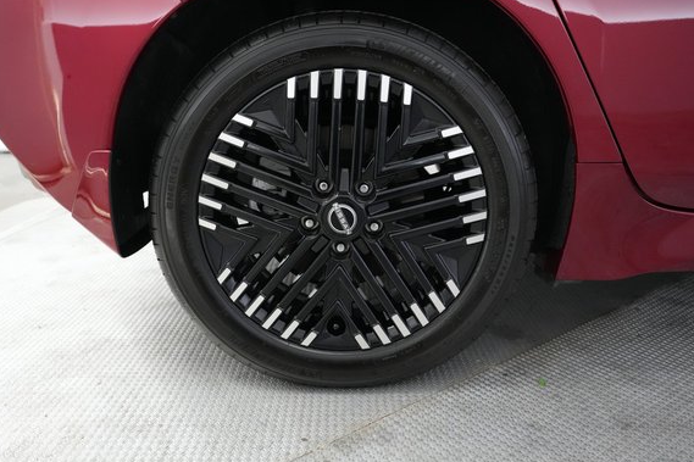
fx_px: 520
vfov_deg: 47.8
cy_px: 208
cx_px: 345
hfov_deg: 67.4
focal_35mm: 27
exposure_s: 1/160
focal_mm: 24
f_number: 2.8
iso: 6400
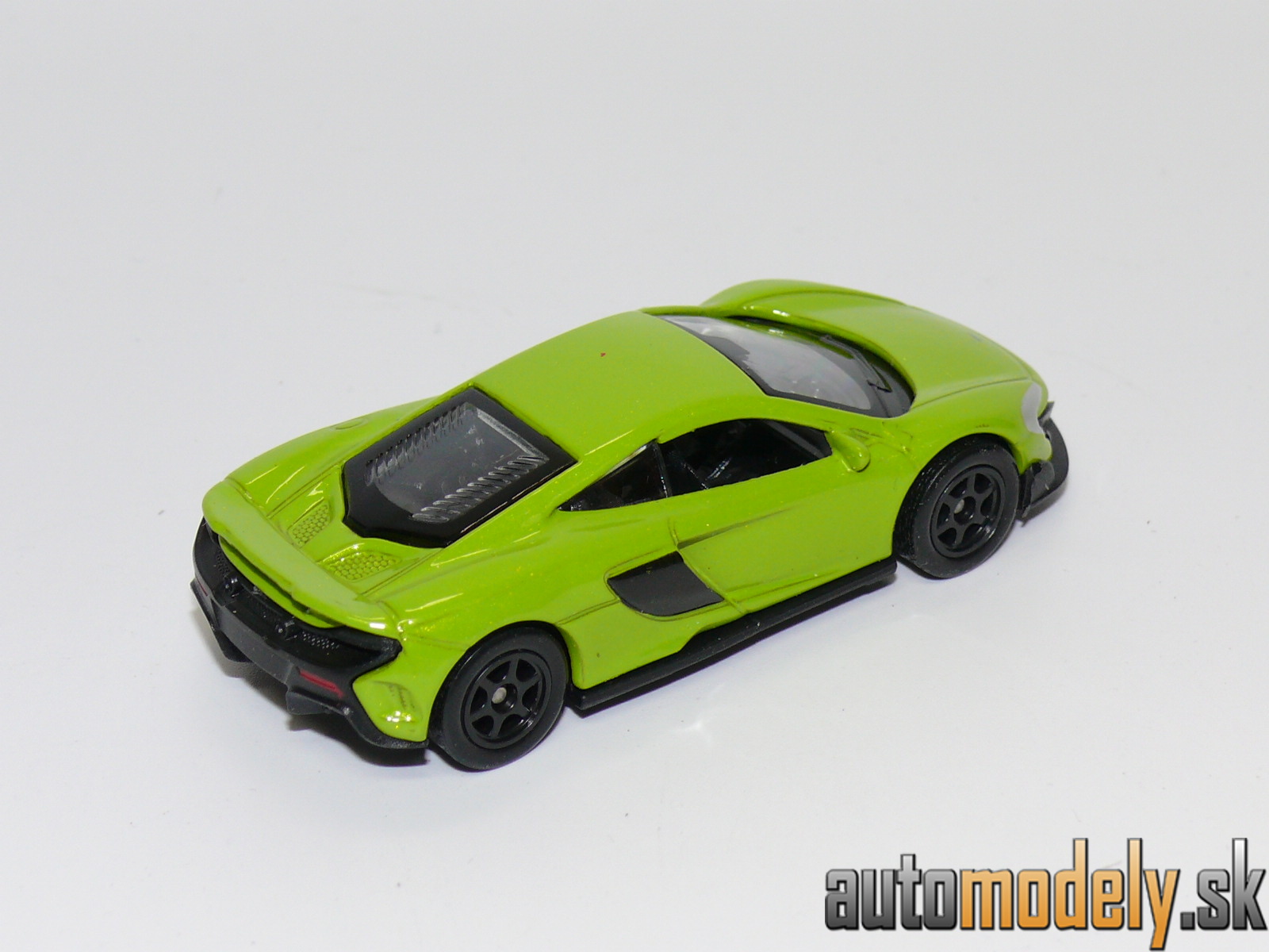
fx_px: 3739
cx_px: 634
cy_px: 476
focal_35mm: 102
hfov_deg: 19.3
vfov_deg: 14.5
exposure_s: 1/30
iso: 100
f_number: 4
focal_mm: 13.4
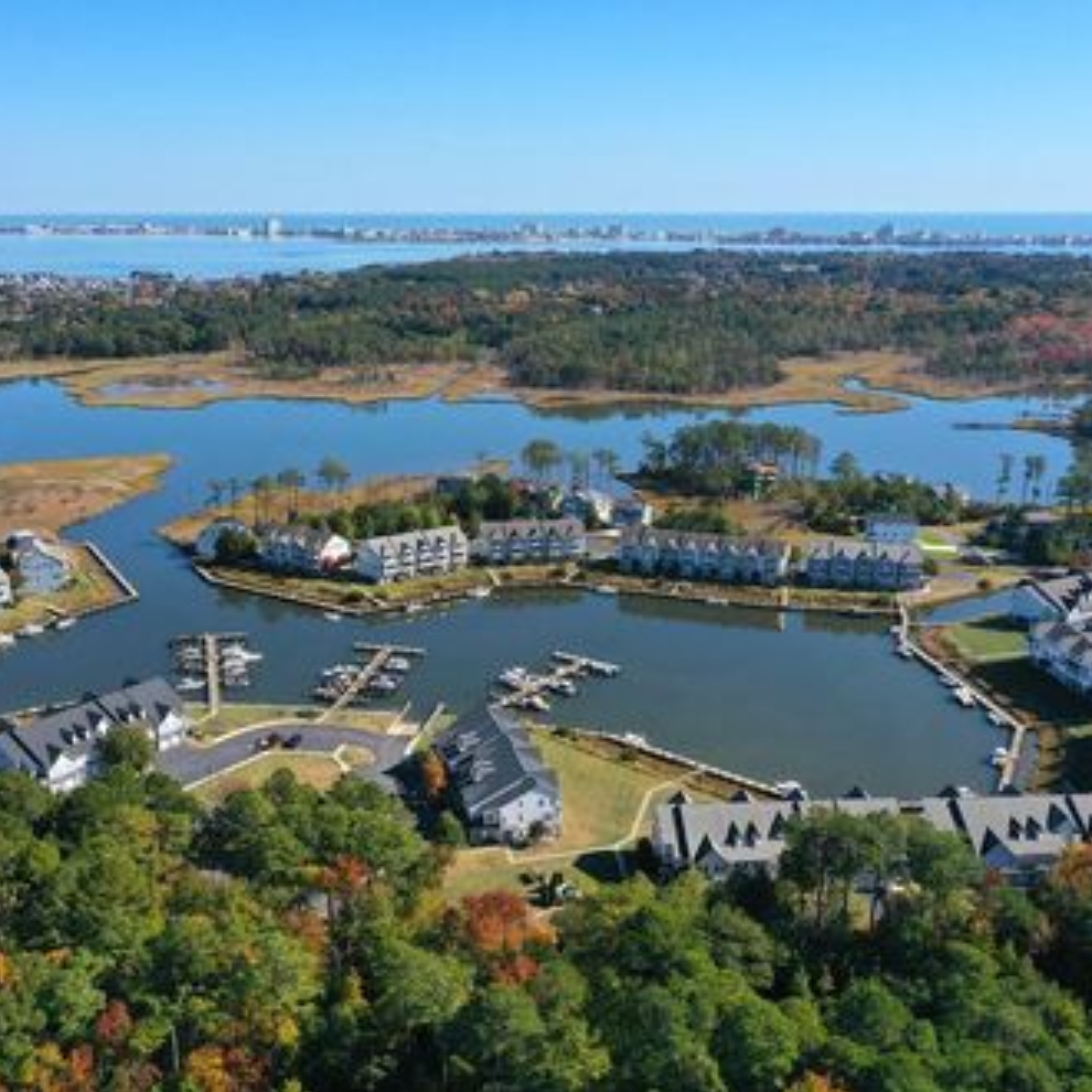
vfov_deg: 46.0
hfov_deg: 46.0
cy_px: 548
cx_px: 490
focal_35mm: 36
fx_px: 1285
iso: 100
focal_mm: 10.26
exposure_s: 1/500
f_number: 6.3
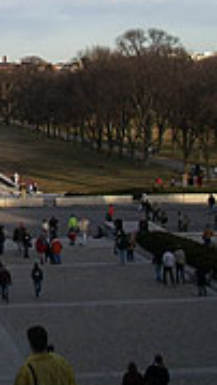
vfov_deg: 21.8
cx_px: -122
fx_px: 980
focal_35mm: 96
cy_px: 58
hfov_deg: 12.0
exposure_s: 1/400
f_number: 4.3
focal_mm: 5.8
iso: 100
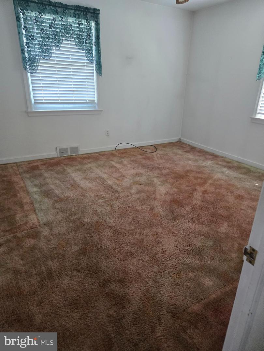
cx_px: 132
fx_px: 234
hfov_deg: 58.9
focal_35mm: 23
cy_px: 176
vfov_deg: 73.9
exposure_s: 1/120
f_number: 1.8
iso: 1000
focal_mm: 5.4
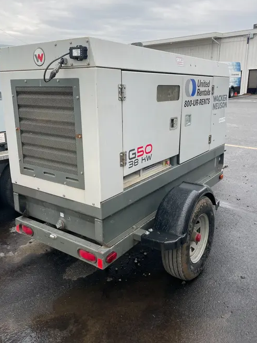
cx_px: 137
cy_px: 158
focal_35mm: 29
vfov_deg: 61.6
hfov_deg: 48.2
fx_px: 287
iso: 50
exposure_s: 1/412
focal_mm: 4.2
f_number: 1.6
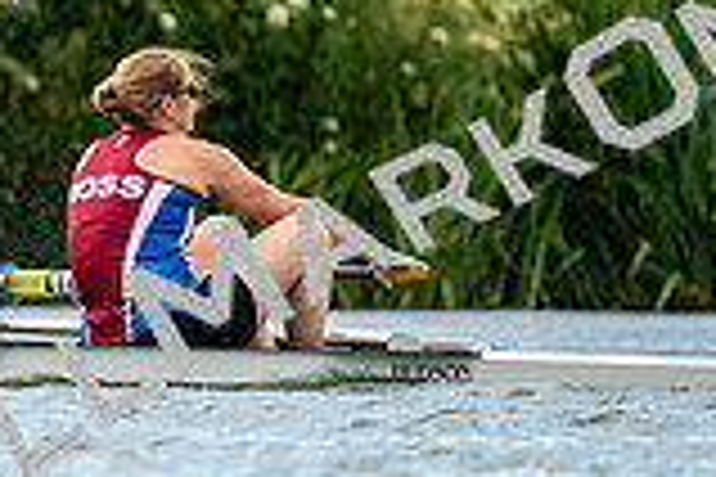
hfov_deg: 0.9
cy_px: 182
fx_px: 43553
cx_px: -549
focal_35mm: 2190
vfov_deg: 0.6
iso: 640
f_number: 6.3
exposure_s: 1/2000
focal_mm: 600
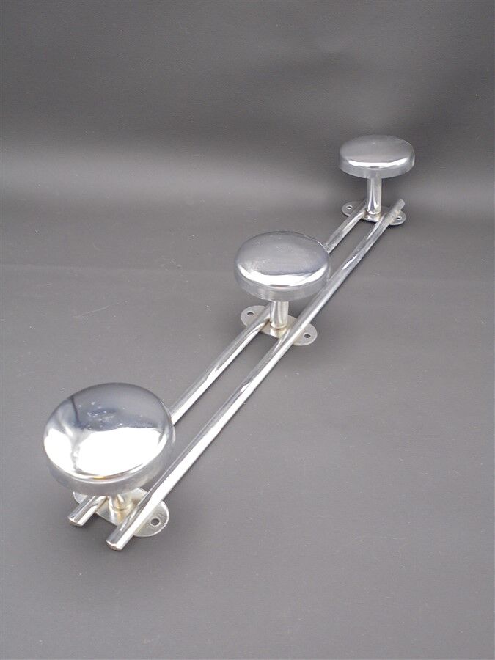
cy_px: 330
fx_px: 648
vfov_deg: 54.0
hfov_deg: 41.8
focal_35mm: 34
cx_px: 248
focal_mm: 6.1
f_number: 4
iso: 100
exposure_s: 1/30
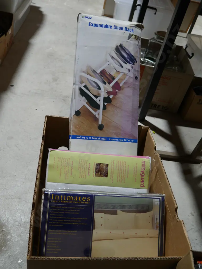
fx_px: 249
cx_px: 101
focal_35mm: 32
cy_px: 134
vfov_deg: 56.8
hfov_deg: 44.2
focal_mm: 16
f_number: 3.6
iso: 320
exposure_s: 1/60
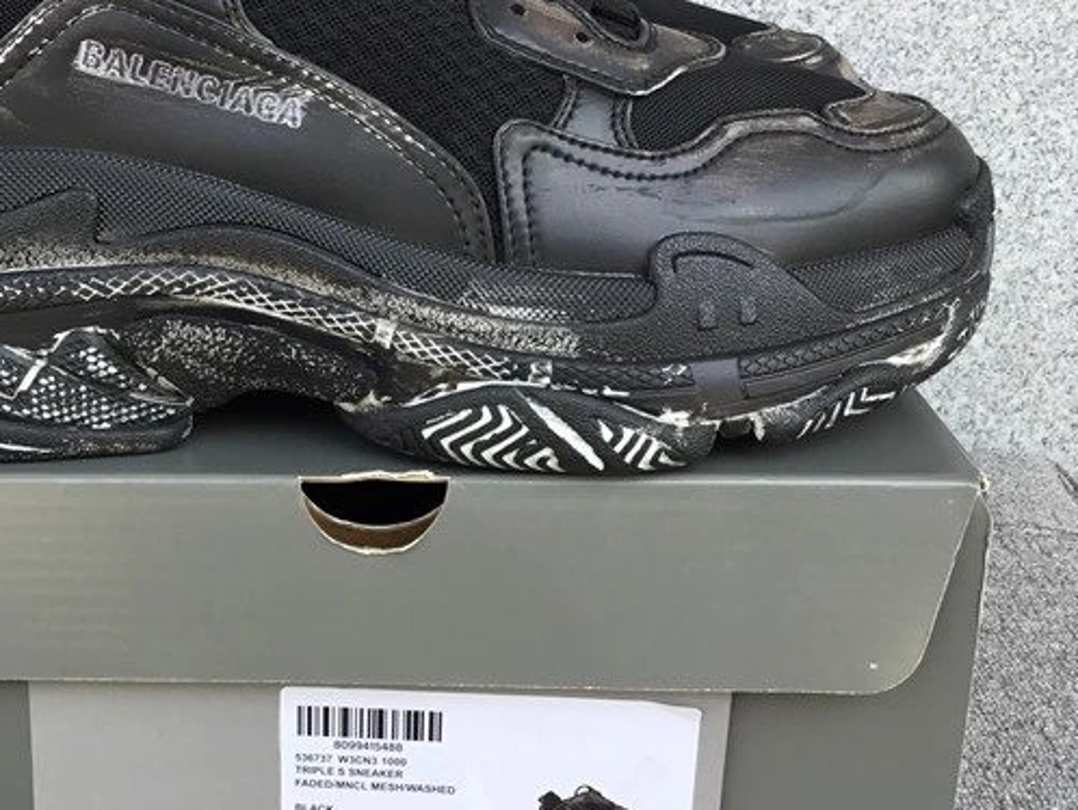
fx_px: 1745
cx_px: 349
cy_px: 365
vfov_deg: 26.1
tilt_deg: -19.3
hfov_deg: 34.0
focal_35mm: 56
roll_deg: +0.1
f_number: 2.4
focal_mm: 3.3
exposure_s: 1/155
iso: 25
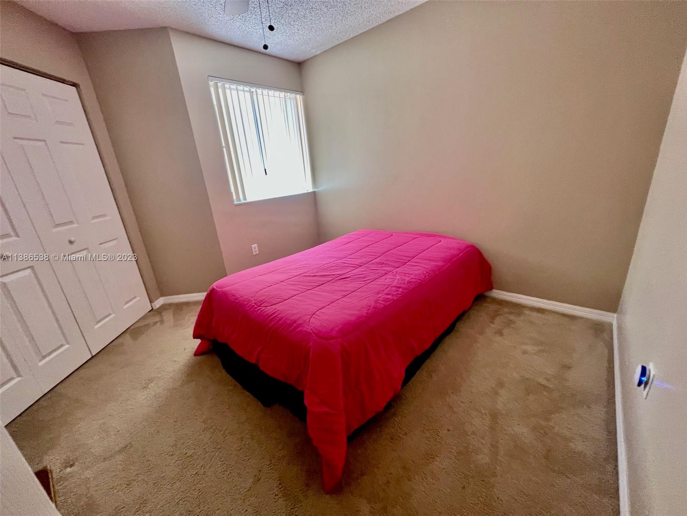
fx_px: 258
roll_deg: +5.6
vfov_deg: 89.9
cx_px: 344
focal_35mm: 13
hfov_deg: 106.2
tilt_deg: -17.7
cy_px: 258
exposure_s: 1/60
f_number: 1.8
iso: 200
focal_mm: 1.57
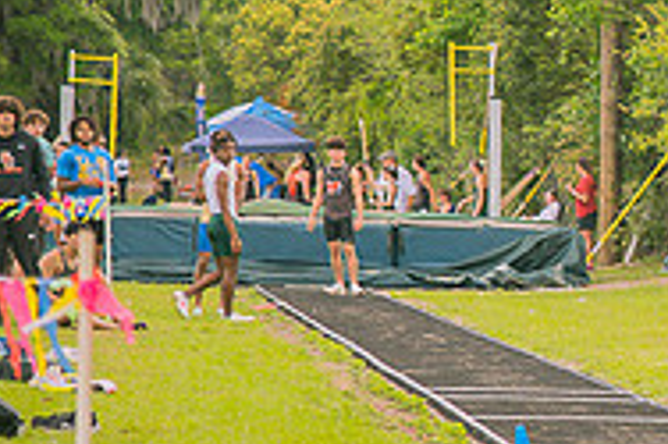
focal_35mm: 266
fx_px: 4931
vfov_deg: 5.2
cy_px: 302
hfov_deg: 7.6
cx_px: 1002
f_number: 4
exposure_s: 1/200
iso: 200
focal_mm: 86
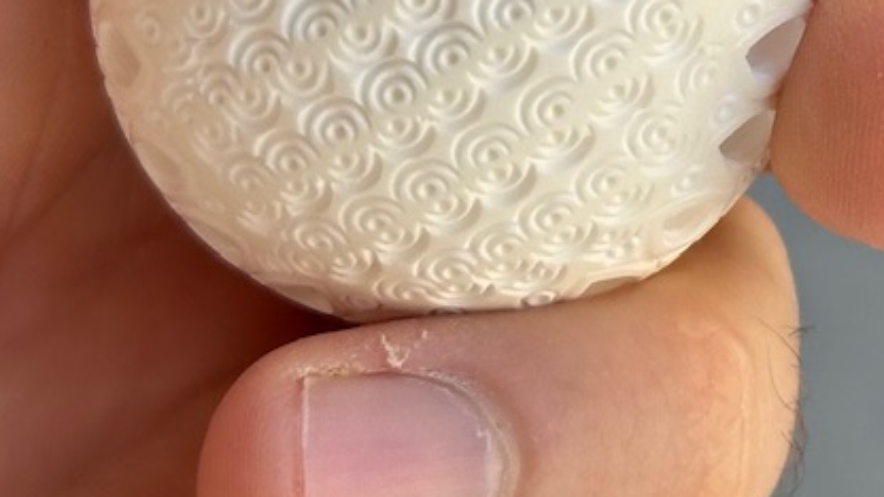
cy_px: -444
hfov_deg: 12.9
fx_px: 3774
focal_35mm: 161
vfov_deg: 7.3
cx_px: 1128
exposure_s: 1/422
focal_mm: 6.86
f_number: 1.78
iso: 64
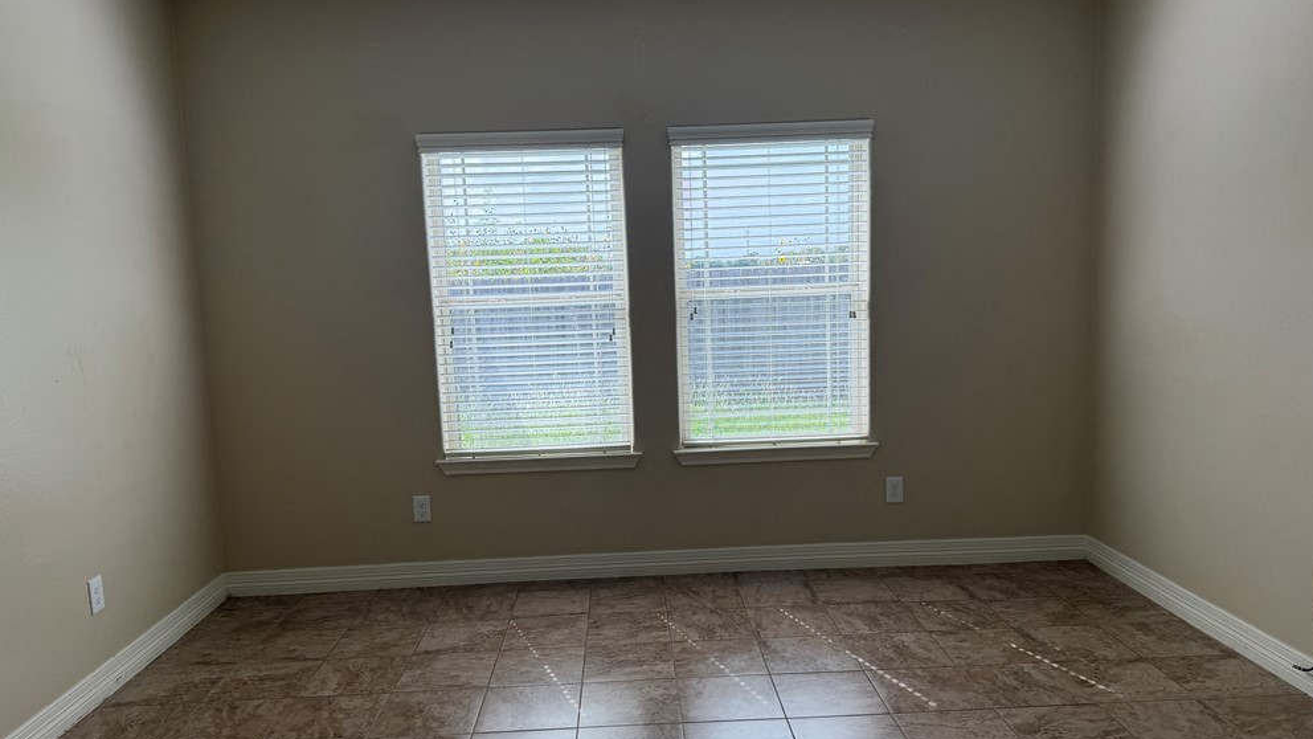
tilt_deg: -6.2
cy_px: 396
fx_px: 940
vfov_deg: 42.9
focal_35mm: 27
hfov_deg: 69.9
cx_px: 655
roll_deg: +2.0
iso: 100
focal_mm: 6.76
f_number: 1.78
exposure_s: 1/467
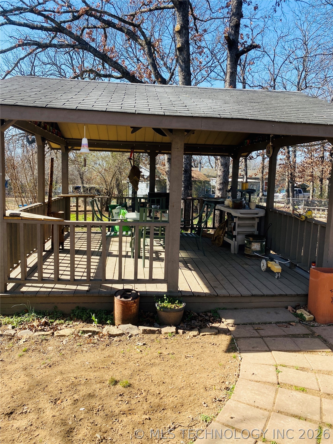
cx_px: 166
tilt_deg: -4.5
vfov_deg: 67.3
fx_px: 333
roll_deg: -1.0
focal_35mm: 26
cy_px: 222
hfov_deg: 53.1
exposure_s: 1/981
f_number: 1.8
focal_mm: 4.25
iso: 32
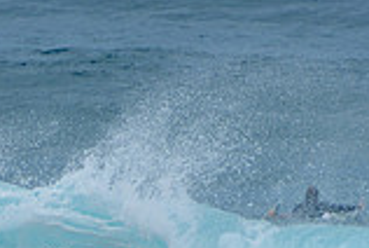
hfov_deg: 1.0
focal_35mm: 2016
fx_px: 20703
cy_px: 324
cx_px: 39
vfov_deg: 0.7
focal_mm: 400
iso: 160
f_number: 5.6
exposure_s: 1/2000
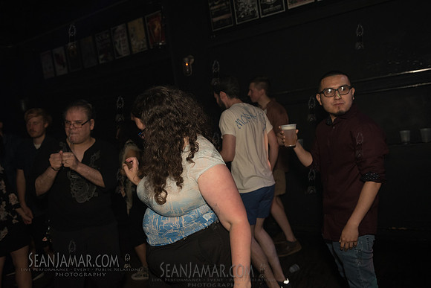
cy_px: 144
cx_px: 216
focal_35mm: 29
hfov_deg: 63.6
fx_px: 347
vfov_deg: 45.0
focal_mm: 29
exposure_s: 1/250
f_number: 3.5
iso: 2000
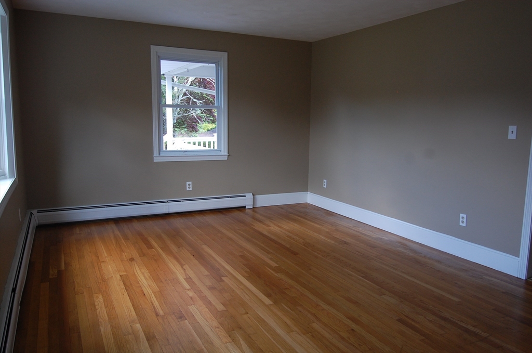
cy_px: 176
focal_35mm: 27
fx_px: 398
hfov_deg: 67.5
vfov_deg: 47.8
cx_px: 266
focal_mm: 18
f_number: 4.5
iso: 400
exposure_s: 1/80
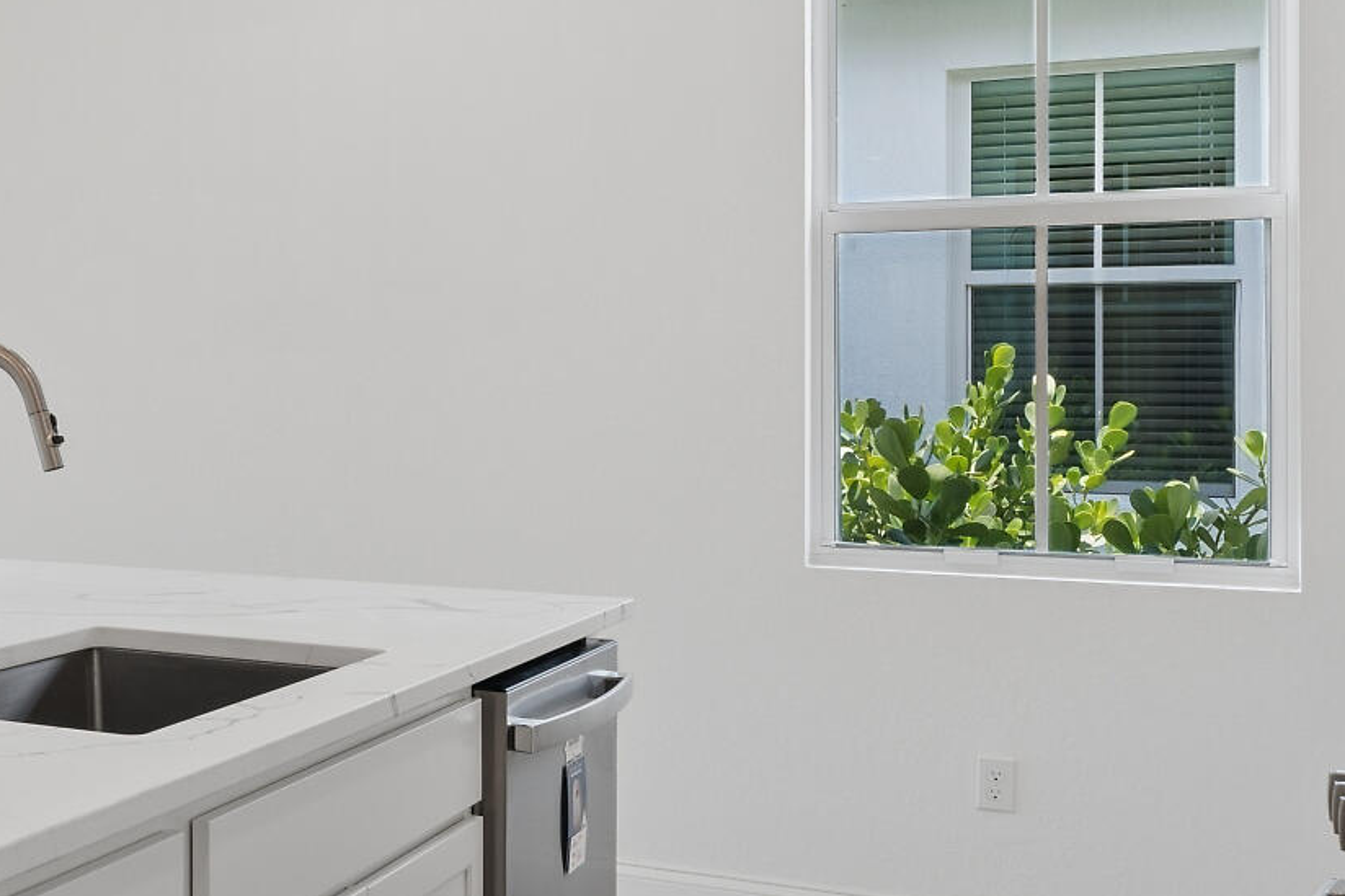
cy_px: 320
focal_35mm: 51
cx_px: -198
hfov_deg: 33.1
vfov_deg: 26.4
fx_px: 1905
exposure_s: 1/13
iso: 200
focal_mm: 14
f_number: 8
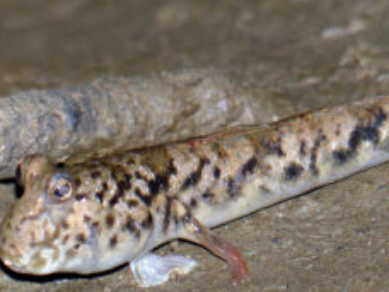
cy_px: 203
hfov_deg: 1.4
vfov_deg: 1.1
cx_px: 229
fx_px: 15778
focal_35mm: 1404
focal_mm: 108
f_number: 4
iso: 100
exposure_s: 1/800
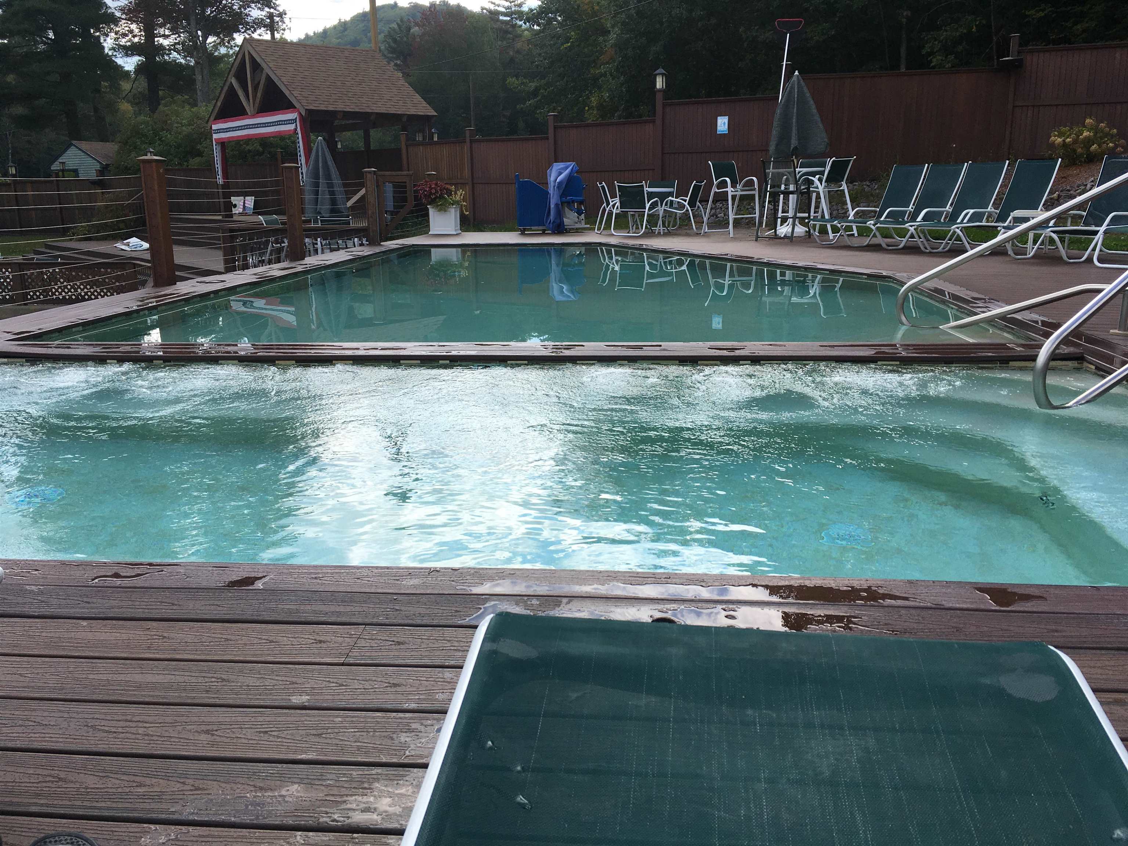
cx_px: 564
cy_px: 423
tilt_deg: -15.6
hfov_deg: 61.7
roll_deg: +1.1
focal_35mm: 29
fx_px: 945
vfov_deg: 48.2
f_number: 2.2
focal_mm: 4.15
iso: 25
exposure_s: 1/1479
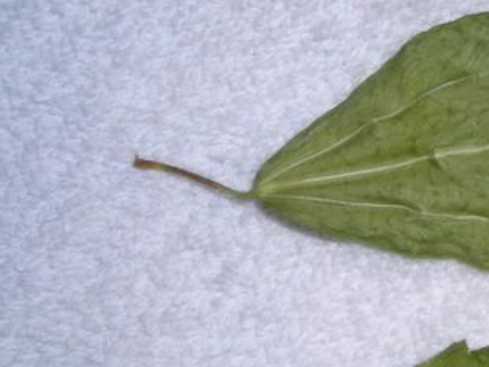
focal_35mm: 79
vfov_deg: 18.5
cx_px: 492
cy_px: 288
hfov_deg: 23.6
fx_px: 1116
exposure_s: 1/60.1
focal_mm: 6.3
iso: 50
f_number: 3.2
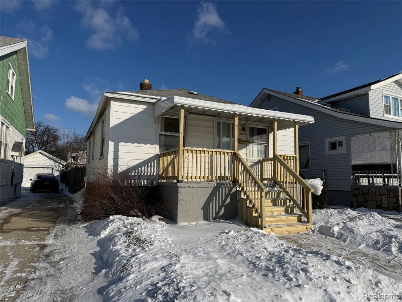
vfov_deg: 56.8
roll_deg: -1.5
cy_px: 151
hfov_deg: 71.6
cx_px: 201
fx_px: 279
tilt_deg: +5.5
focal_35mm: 24
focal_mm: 6.76
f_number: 1.78
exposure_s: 1/11905
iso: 80
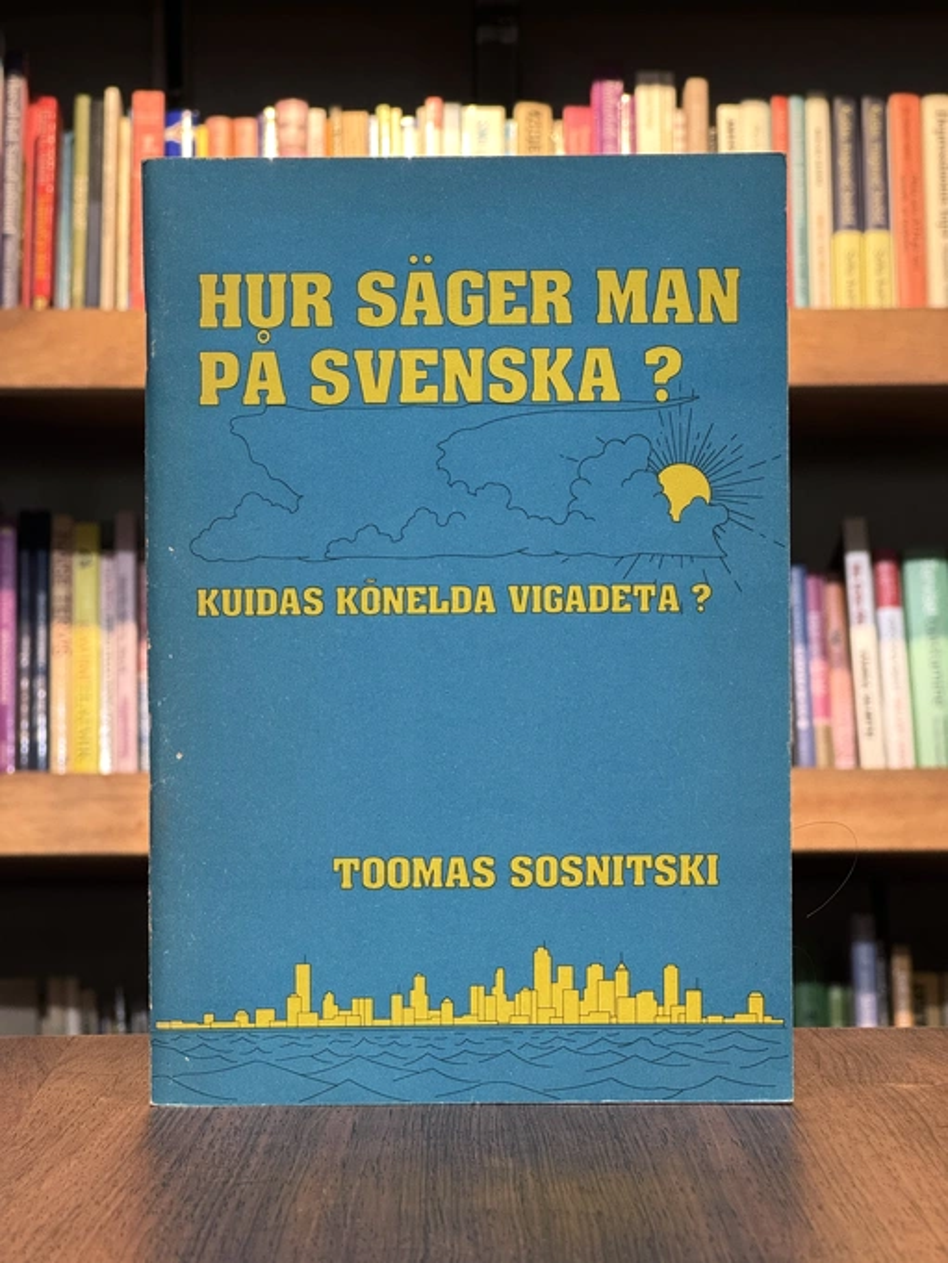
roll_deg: -0.1
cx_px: 474
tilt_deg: +1.4
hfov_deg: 19.1
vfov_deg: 25.3
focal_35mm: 77
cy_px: 632
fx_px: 2811
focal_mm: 9
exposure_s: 1/75
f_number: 2.8
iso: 250
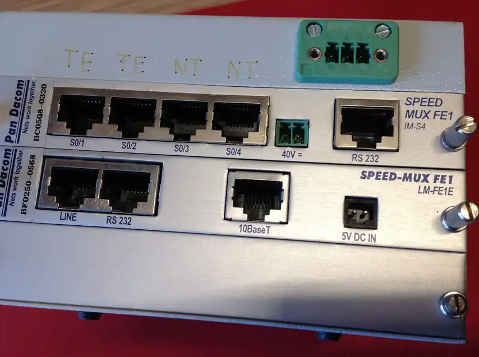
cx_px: 234
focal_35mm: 41
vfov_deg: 35.0
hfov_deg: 45.9
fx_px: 566
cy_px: 191
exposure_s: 1/30
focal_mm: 4.28
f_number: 2.4
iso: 64
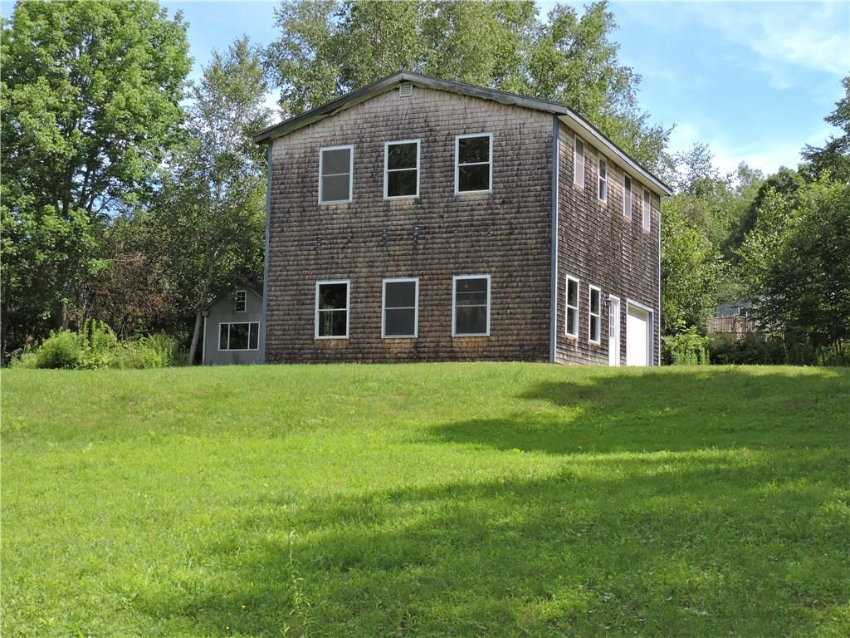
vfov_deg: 29.1
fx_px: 1228
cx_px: 425
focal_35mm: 50
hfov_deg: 38.2
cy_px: 319
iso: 500
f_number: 3.6
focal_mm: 8.9
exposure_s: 1/2000
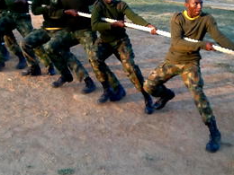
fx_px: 399
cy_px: 62
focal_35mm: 59
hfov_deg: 32.7
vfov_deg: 24.7
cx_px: 118
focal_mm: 2.03
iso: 50
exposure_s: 1/120
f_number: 2.4
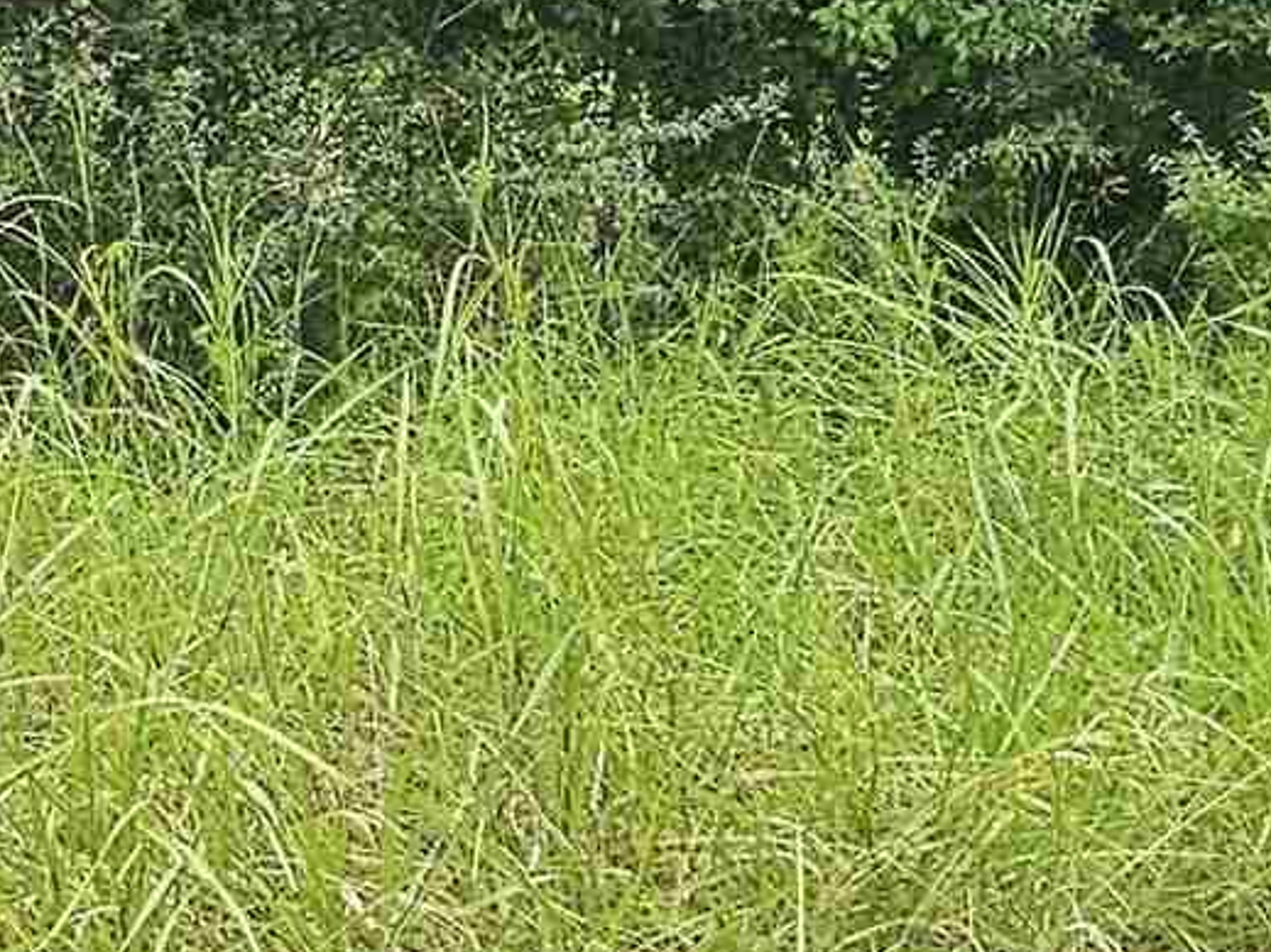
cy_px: -32
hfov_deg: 24.0
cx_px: -47
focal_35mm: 77
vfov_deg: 18.6
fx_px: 2827
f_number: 2.2
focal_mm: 2.2
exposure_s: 1/3333
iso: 50
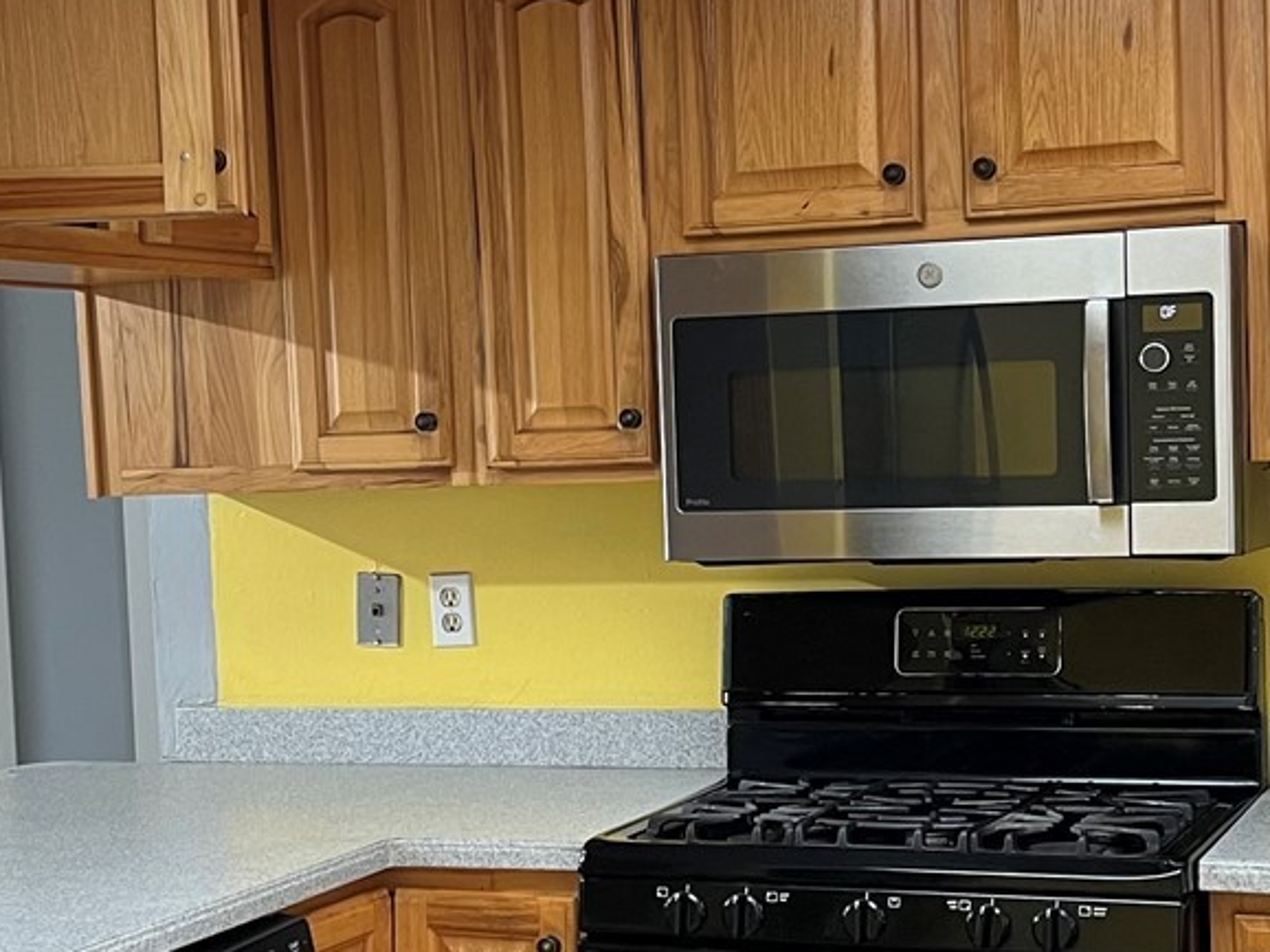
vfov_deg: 20.4
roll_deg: +2.5
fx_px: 2640
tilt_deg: -3.8
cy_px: 591
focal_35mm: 72
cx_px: 637
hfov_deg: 27.0
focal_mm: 5.1
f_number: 1.6
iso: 125
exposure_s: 1/60
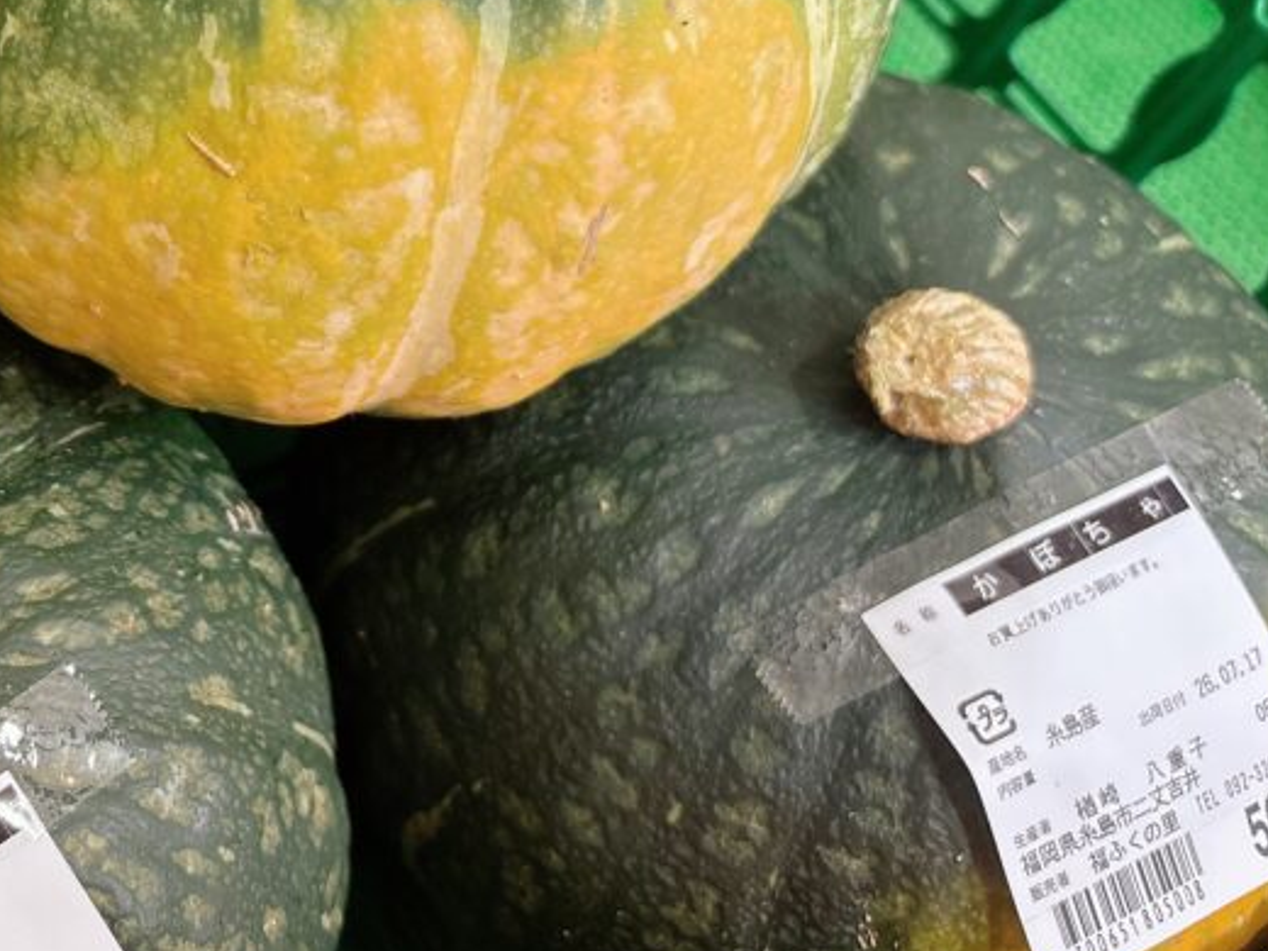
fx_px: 1758
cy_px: 183
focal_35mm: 48
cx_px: 168
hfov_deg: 37.5
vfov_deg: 29.5
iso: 100
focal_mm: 5.96
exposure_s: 1/60
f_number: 1.6
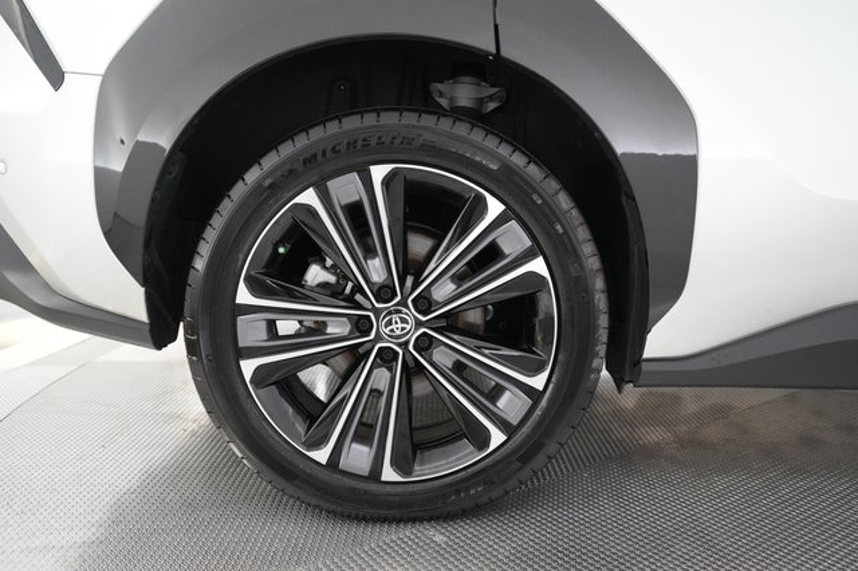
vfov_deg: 46.4
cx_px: 429
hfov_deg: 65.5
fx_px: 667
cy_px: 286
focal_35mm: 28
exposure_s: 1/320
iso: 6400
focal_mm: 28
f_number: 2.8
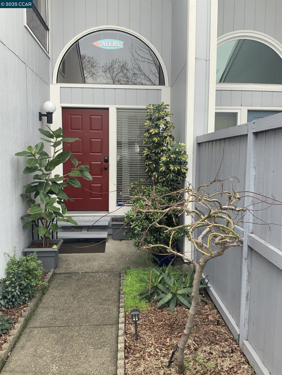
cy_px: 188
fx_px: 315
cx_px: 141
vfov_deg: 61.7
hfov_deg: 48.2
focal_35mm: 29
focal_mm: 3
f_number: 1.8
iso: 16
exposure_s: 1/276
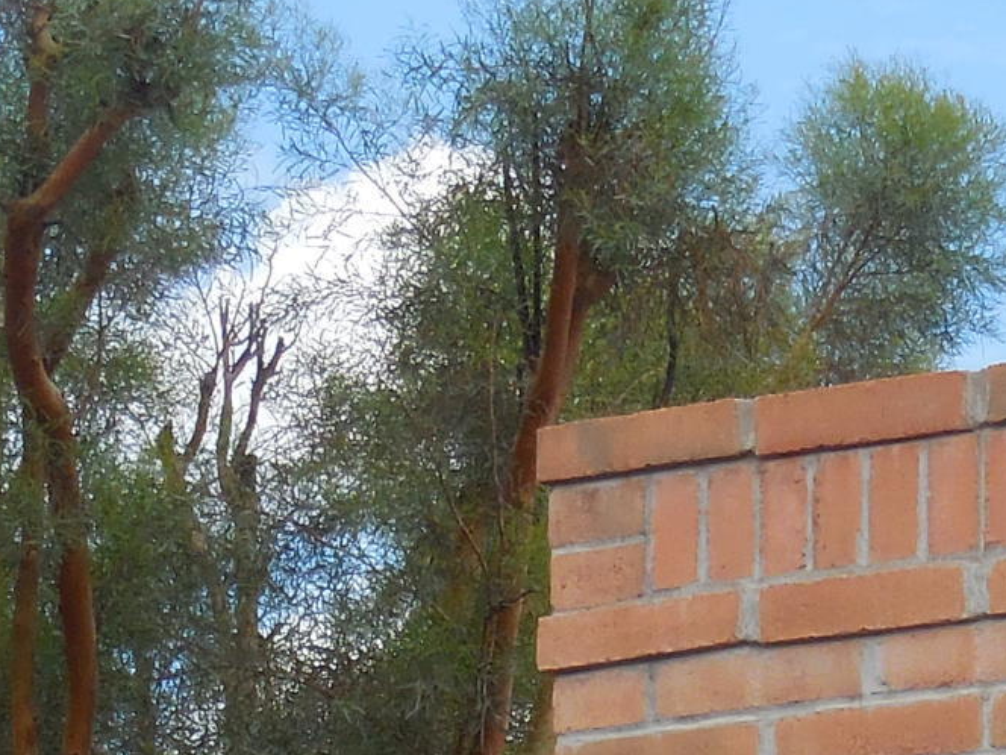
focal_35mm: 235
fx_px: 6830
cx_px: 777
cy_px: 1469
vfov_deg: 6.2
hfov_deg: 8.4
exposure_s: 1/400
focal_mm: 9.4
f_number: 4.3
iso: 125
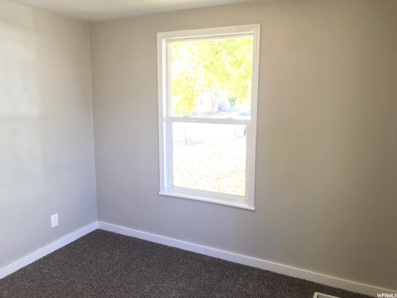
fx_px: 321
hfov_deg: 63.4
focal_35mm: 28
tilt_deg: -8.8
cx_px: 198
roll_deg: -0.3
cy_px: 149
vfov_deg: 49.7
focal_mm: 3.99
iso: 32
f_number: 1.8
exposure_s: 1/30
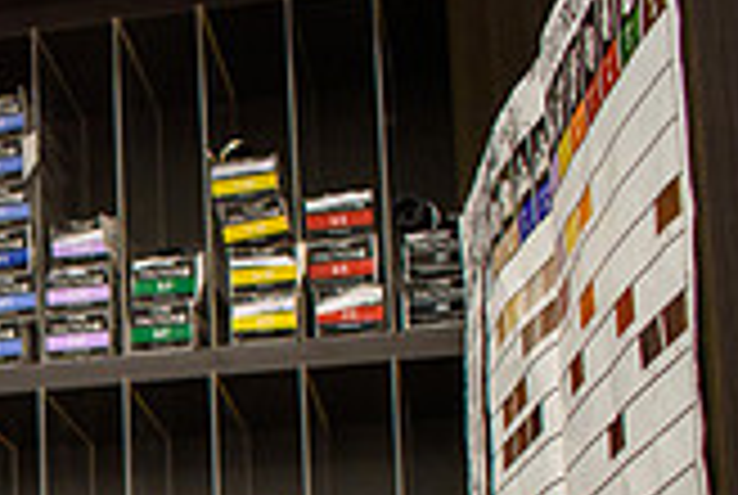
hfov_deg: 19.0
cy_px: 673
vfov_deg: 13.6
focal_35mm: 97
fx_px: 1992
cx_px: -292
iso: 800
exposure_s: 1/60
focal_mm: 18
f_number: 4
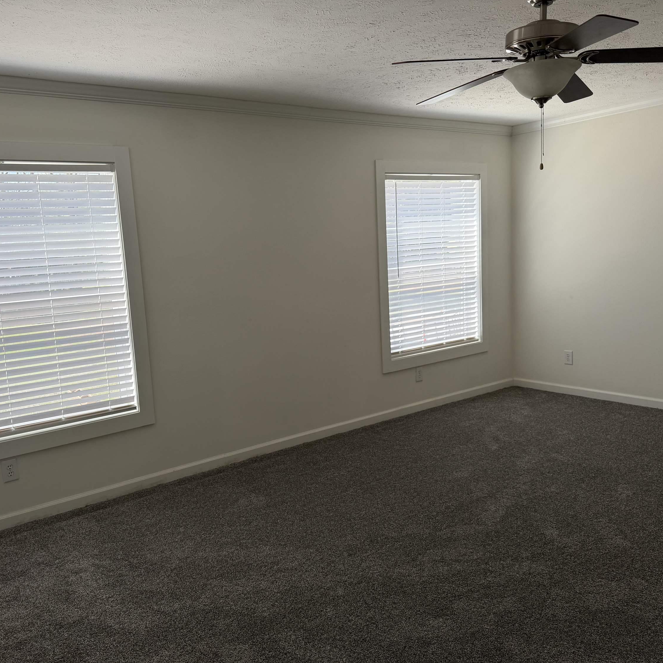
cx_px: 299
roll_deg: +4.2
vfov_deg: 55.6
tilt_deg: -7.3
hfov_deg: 55.5
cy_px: 335
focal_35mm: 29
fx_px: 628
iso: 80
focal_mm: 6.76
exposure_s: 1/326
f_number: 1.78
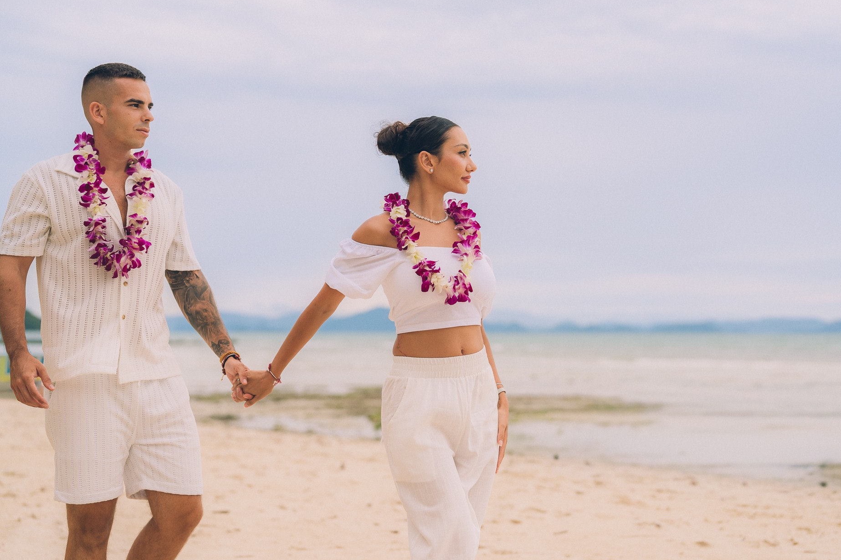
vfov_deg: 22.6
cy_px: 291
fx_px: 1401
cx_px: 466
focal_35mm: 60
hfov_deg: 33.4
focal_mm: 50
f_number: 2
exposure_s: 1/640
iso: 50
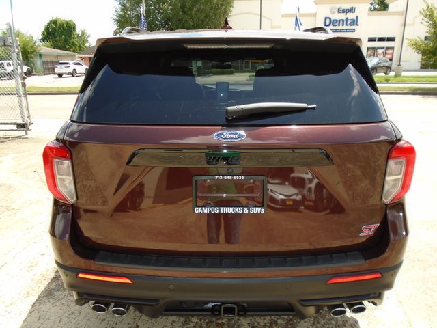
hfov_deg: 67.3
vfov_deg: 53.1
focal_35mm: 26
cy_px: 164
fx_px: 328
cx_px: 218
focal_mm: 4.6
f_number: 3.2
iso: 100
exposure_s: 1/400
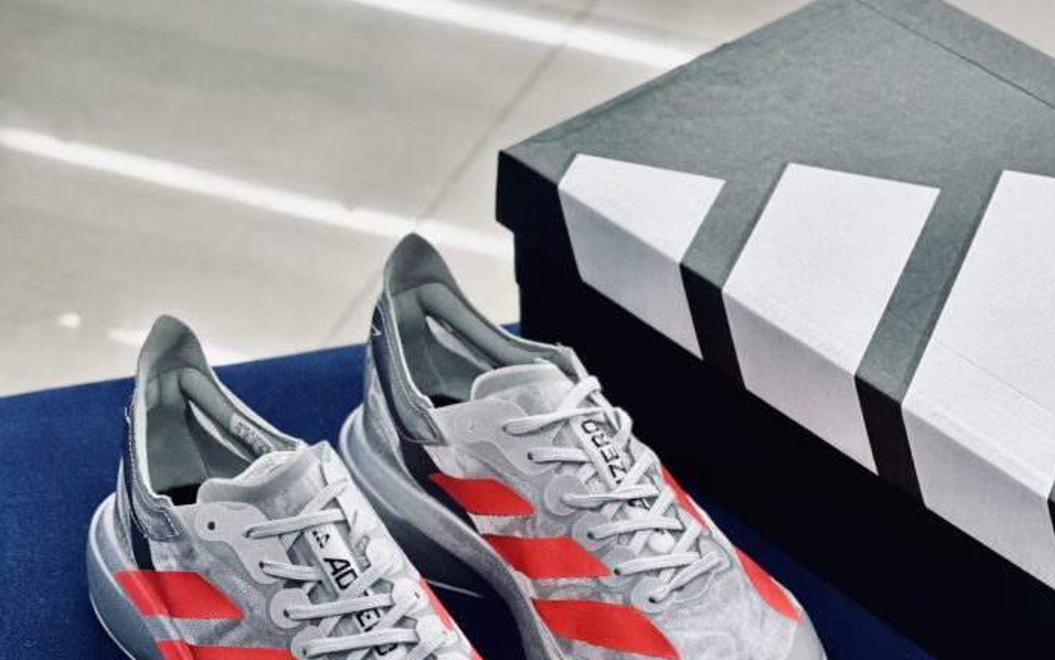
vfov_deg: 11.9
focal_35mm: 110
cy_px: 517
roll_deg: -0.2
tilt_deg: -39.8
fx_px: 3164
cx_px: 524
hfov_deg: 18.9
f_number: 2.8
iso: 200
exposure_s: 1/100
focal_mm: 9
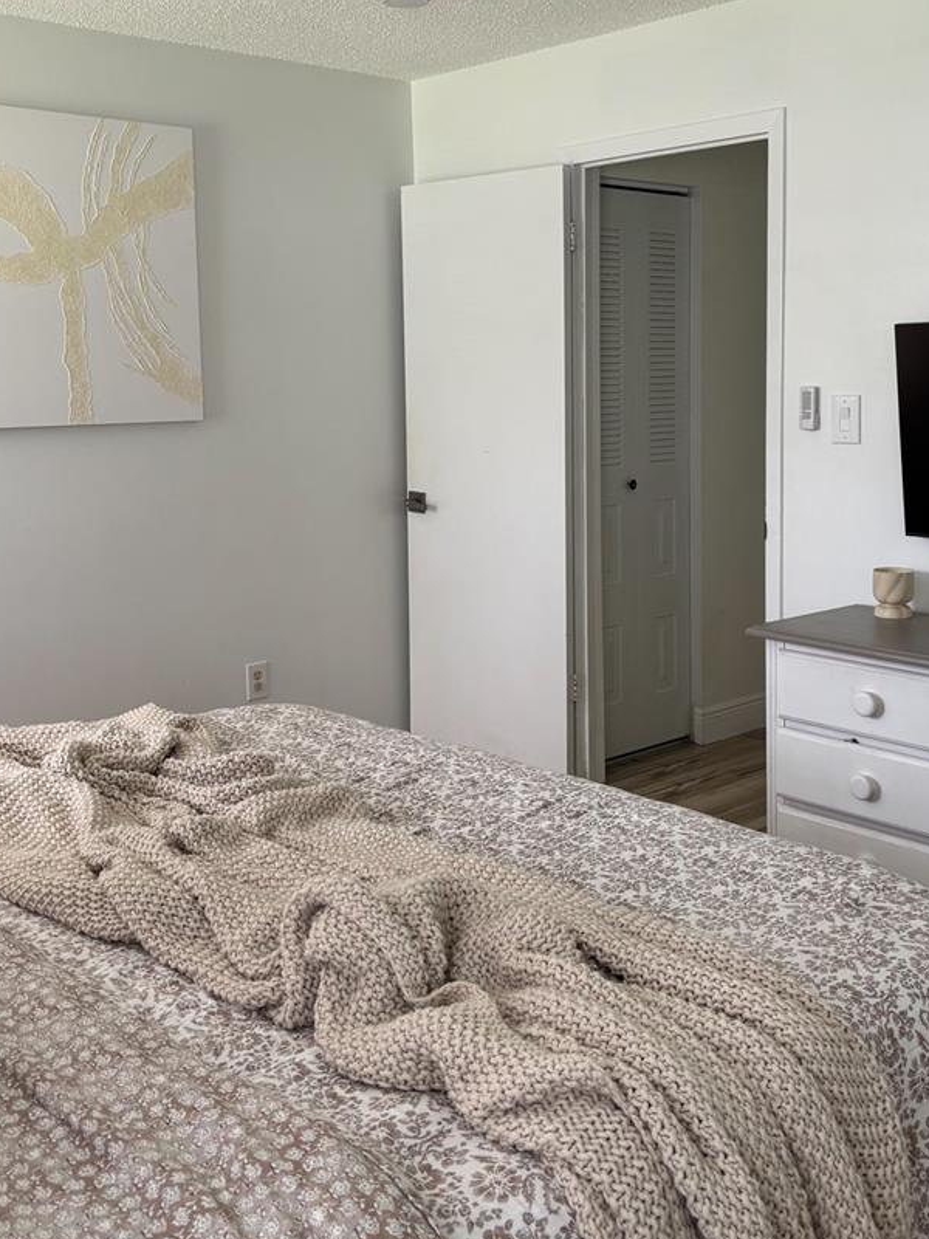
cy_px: 494
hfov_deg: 36.8
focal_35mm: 39
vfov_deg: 47.6
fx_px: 1396
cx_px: 530
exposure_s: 1/60
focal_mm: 5.96
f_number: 1.6
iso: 80
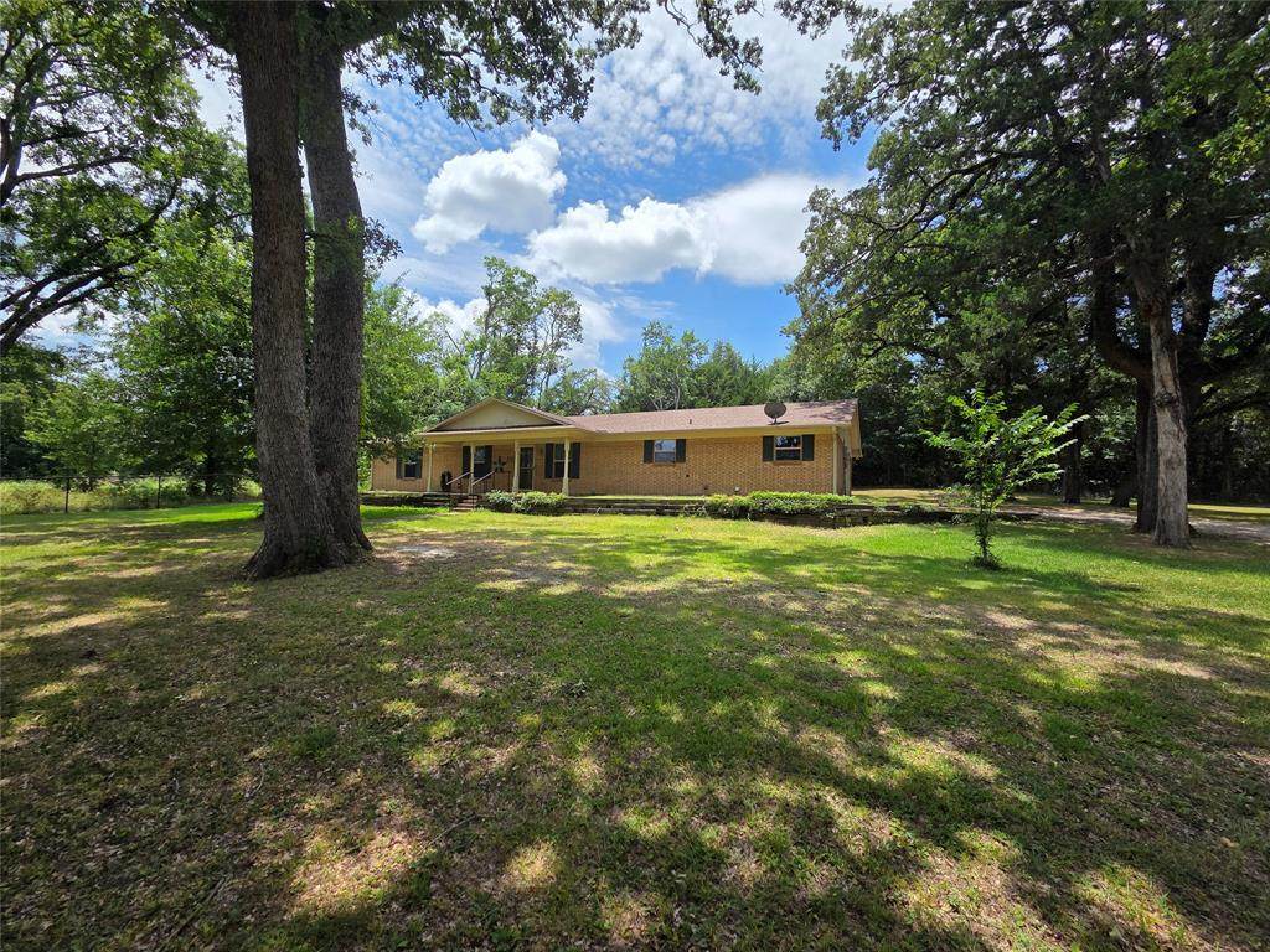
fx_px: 477
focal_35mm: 13
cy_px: 476
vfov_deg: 89.9
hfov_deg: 106.2
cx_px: 635
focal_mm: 2.2
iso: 50
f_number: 2.2
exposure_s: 1/1978
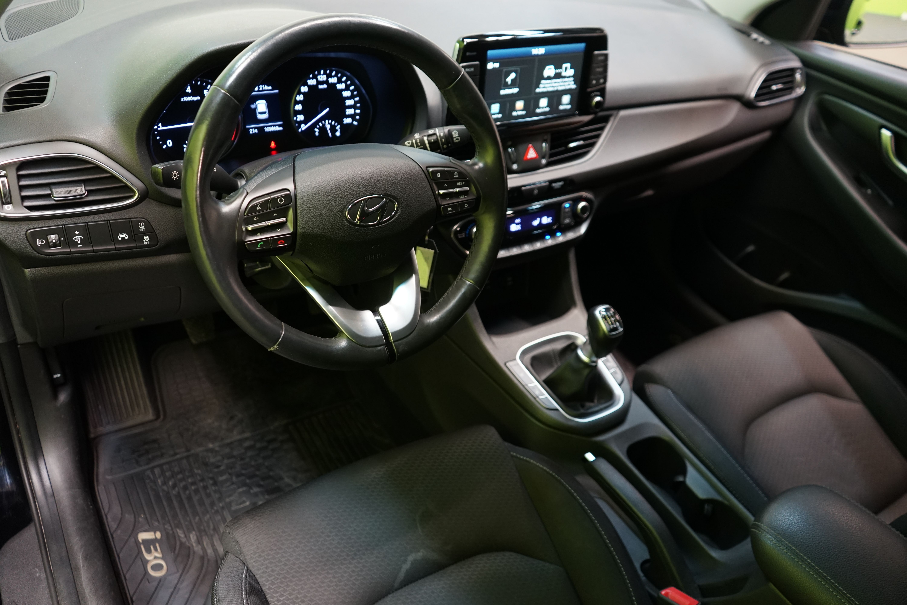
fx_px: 705
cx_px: 454
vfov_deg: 46.4
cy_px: 302
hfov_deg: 65.5
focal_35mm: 28
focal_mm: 28
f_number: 3.5
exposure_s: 1/30
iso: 1000
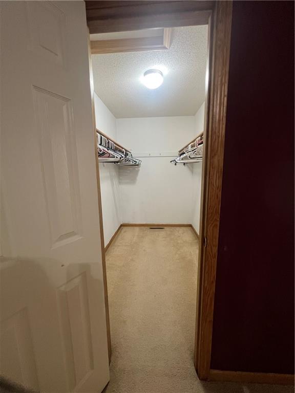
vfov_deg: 106.2
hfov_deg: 89.9
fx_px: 148
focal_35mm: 13
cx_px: 148
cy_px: 196
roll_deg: +2.0
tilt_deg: -8.6
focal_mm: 1.57
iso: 200
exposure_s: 1/60
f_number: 1.8
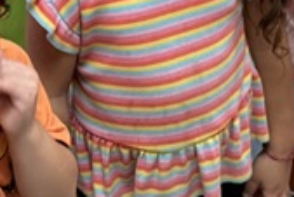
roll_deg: -0.5
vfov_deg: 9.0
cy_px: -19
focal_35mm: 151
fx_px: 1234
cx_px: 124
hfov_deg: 13.6
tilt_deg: -34.0
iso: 250
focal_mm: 6.76
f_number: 1.78
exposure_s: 1/60
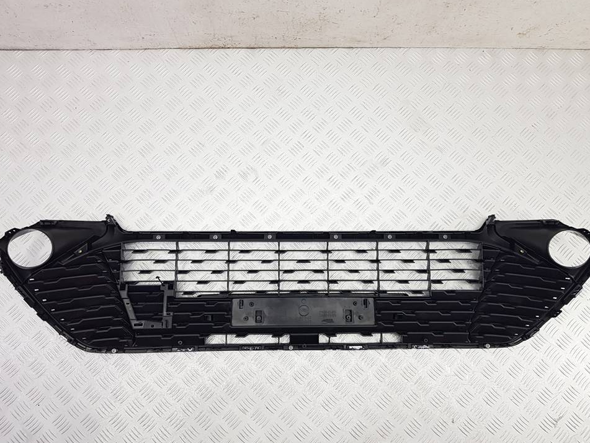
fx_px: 477
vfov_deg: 49.7
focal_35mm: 28
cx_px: 298
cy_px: 211
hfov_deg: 63.4
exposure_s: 1/100
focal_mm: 4.2
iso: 80
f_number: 1.7
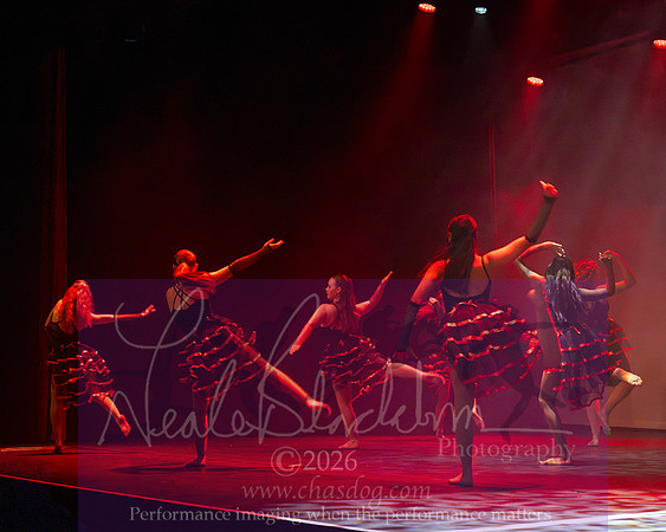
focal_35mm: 62
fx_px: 1219
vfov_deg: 24.6
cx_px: 352
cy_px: 263
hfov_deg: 30.6
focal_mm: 50
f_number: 5
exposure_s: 1/200
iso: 4000
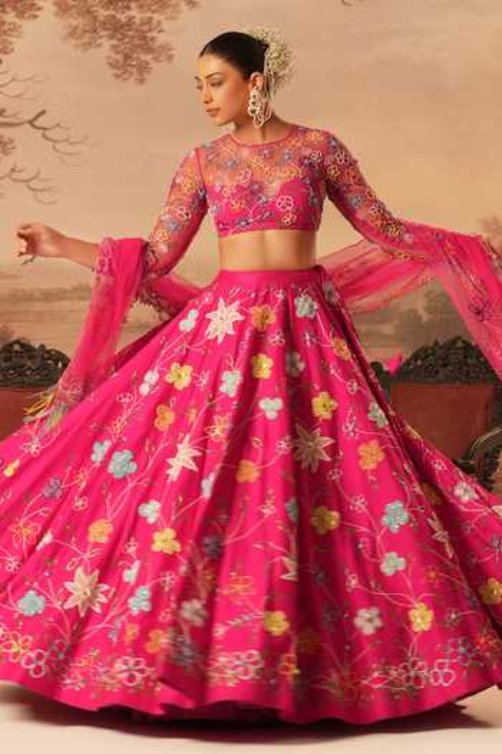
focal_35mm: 76
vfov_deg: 26.7
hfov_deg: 17.9
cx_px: 251
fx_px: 1590
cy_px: 377
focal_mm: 76
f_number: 4
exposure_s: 1/125
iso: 1600
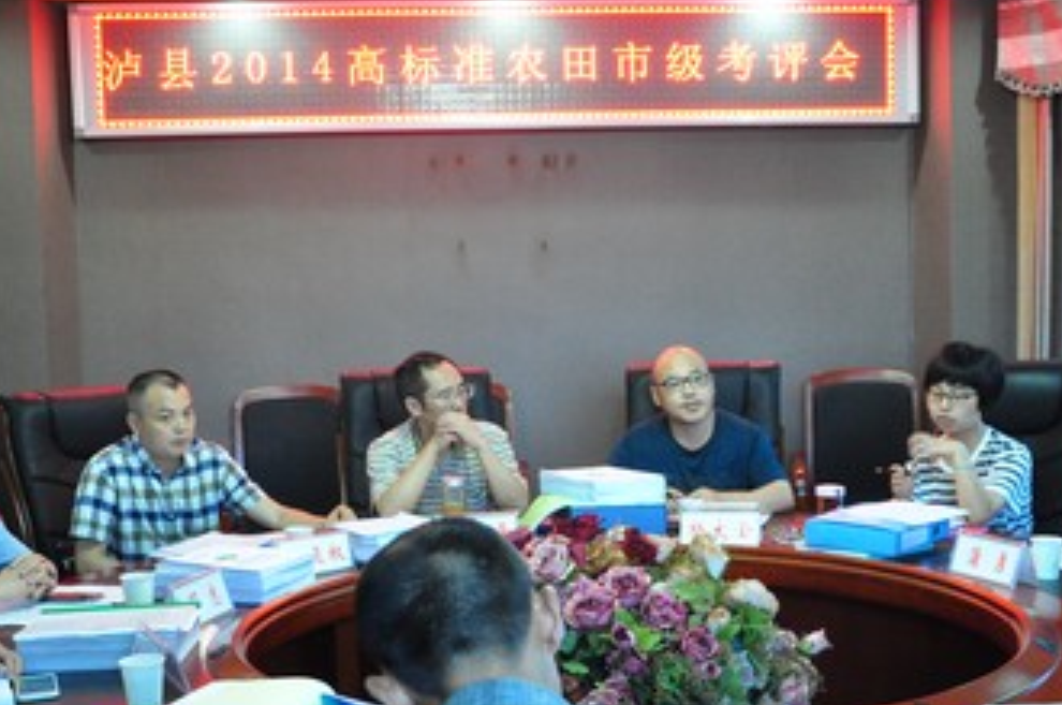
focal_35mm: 50
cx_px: 534
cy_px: 406
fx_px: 1473
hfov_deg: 39.7
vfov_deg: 26.9
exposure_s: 1/30
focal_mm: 22
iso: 3200
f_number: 3.8
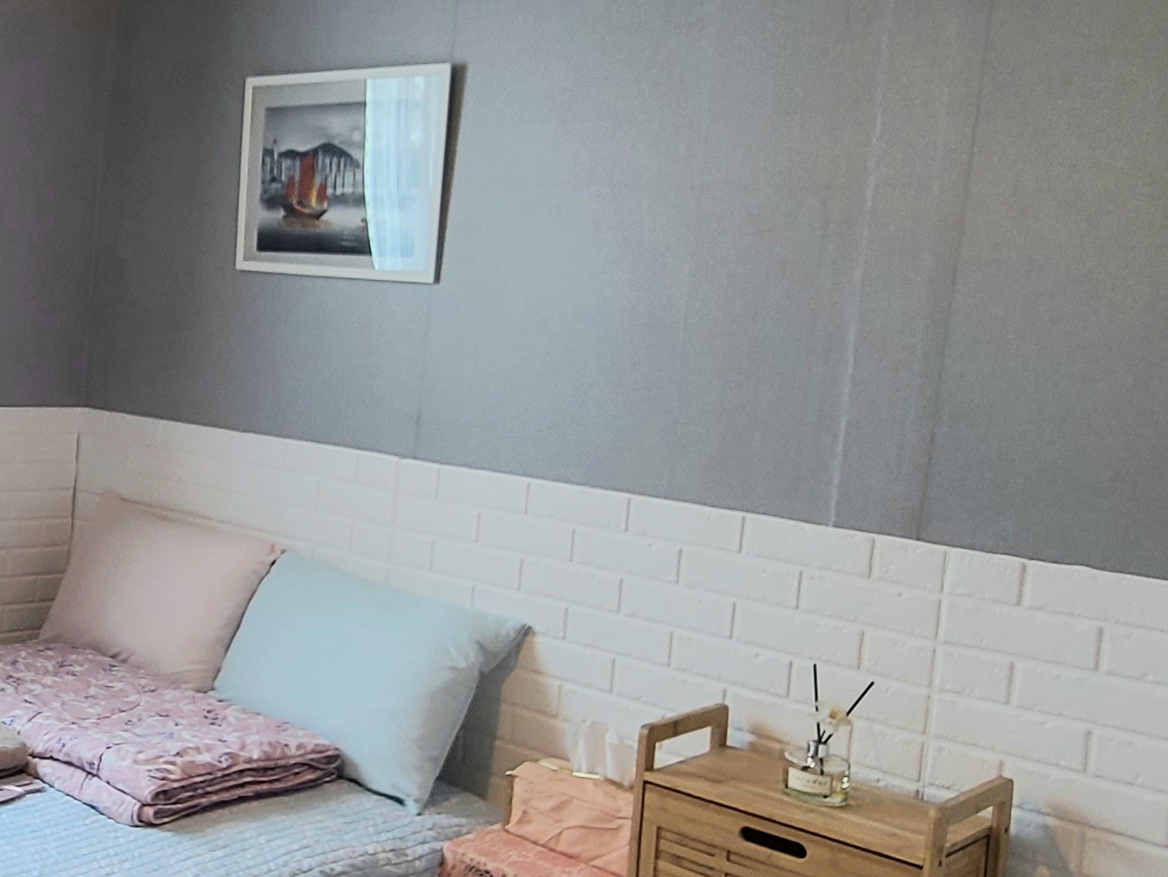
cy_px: 393
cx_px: -69
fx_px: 1350
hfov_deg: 39.6
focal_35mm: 40
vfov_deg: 35.9
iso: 80
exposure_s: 1/59.2
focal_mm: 2.2
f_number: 2.2
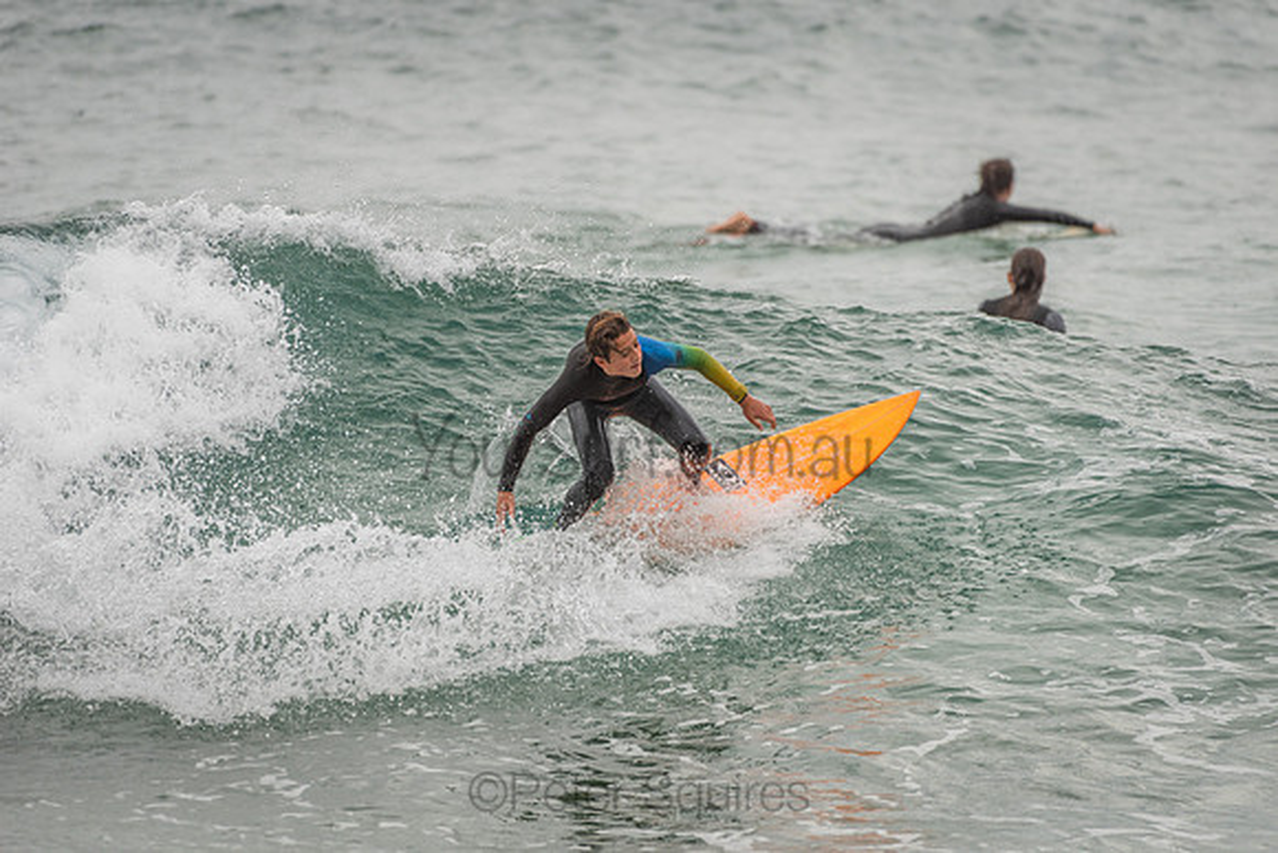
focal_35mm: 500
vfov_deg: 2.8
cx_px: 639
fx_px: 17753
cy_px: 426
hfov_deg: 4.1
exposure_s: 1/2000
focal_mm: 500
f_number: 5.6
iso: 320
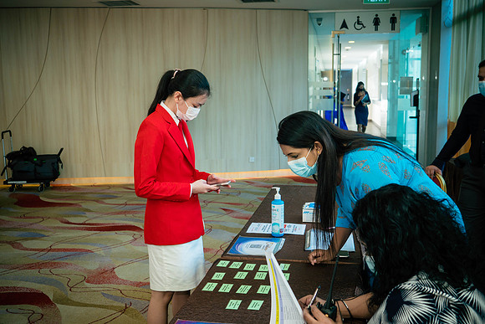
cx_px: 242
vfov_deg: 33.0
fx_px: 547
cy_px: 162
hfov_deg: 47.9
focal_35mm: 41
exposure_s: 1/100
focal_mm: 19
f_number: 2.8
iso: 250
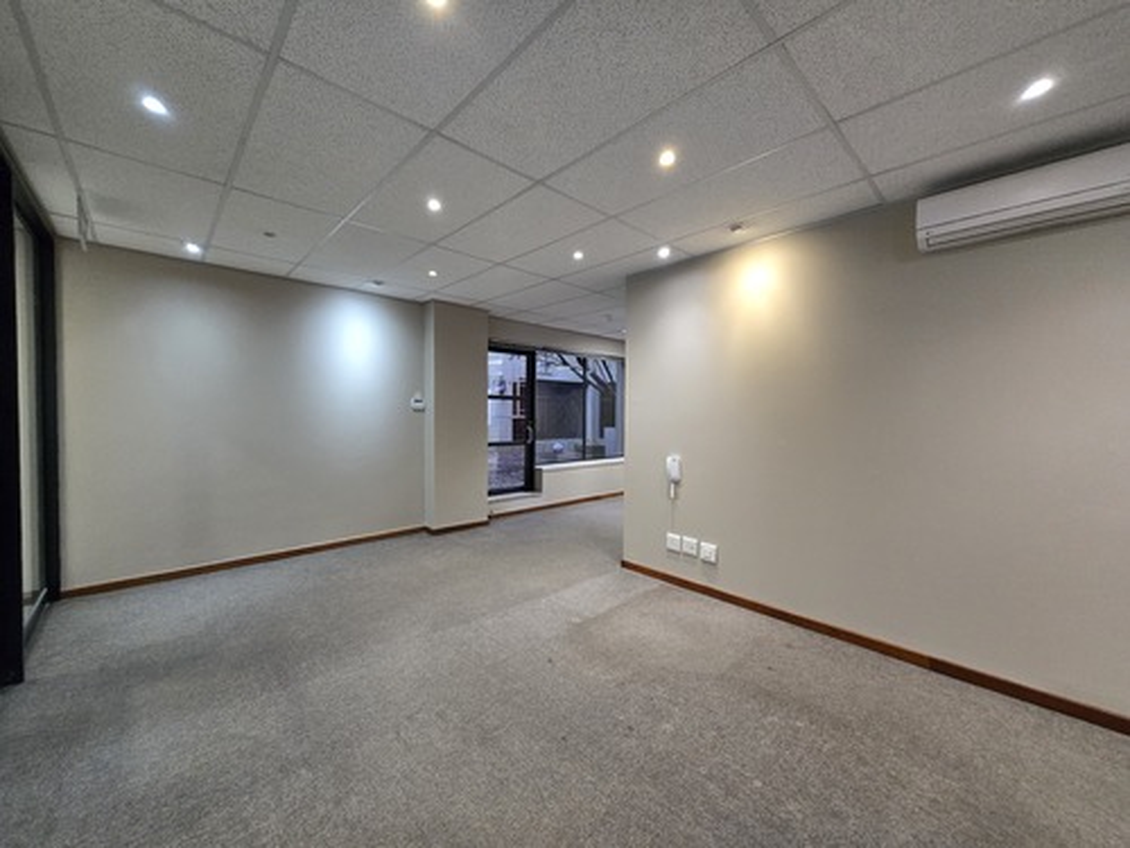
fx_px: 424
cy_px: 424
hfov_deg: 106.2
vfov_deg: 89.9
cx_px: 565
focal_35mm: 13
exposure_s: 1/50
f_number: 2.2
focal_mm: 1.7
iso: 250
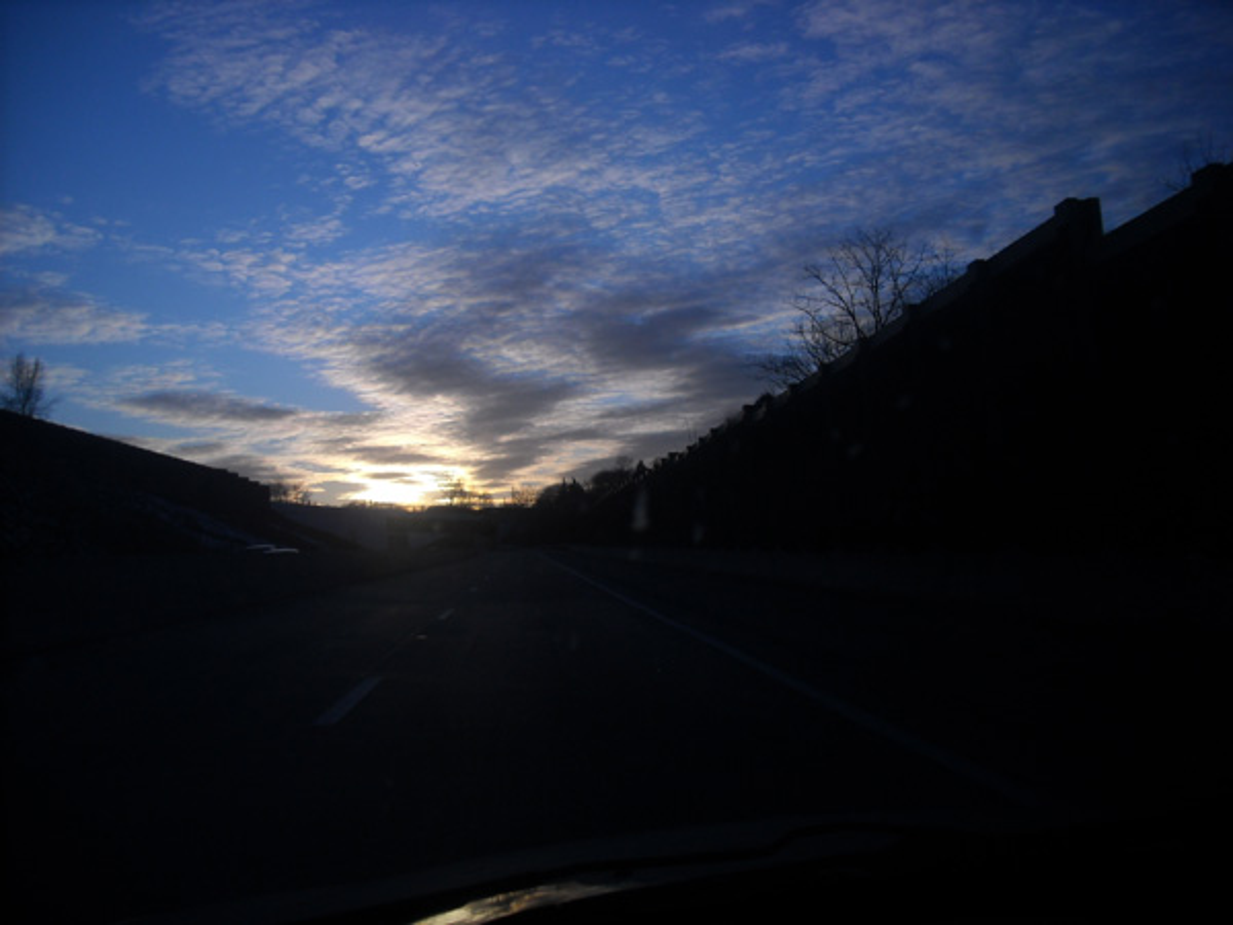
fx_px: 1247
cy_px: 462
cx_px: 616
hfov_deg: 52.6
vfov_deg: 40.7
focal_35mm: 35
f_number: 5.6
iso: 64
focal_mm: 5.7
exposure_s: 1/402
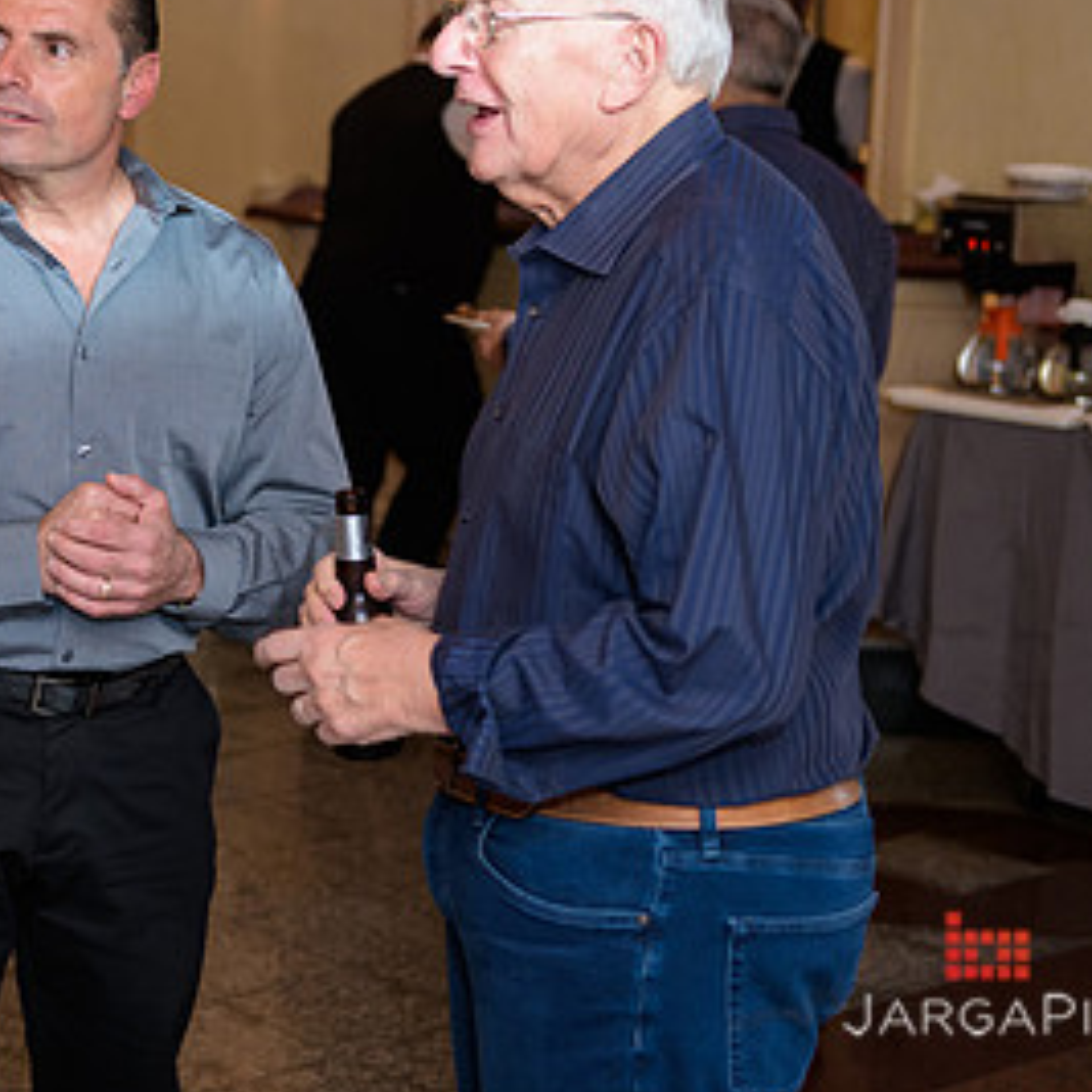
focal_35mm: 83
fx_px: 2962
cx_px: 49
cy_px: 333
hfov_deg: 20.3
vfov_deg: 20.8
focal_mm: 45
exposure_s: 1/125
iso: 800
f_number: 3.2
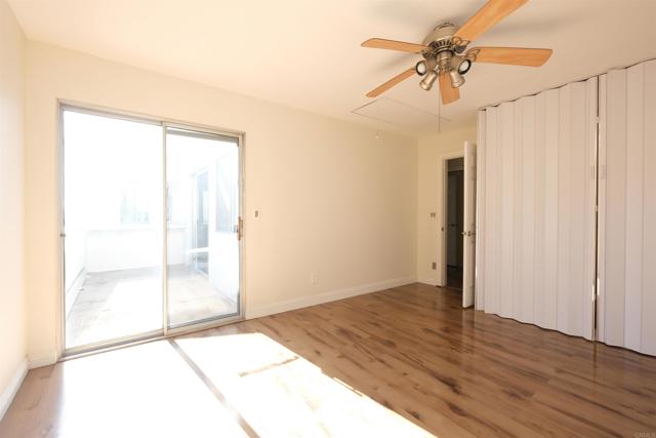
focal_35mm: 15
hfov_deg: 100.4
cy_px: 219
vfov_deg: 77.4
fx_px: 273
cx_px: 328
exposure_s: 1/42
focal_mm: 10
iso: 400
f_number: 8
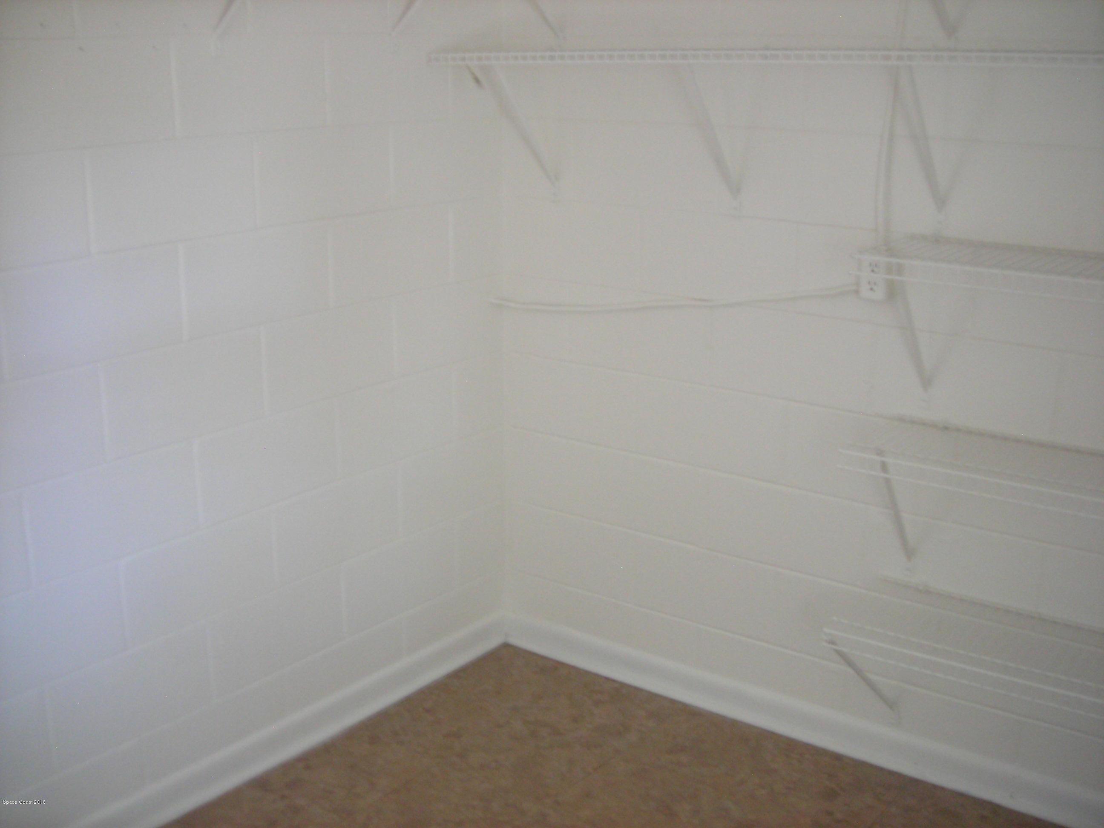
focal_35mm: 38
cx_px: 552
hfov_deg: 49.0
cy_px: 414
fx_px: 1212
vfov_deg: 37.7
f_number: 3.2
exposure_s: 1/4
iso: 172
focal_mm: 6.3
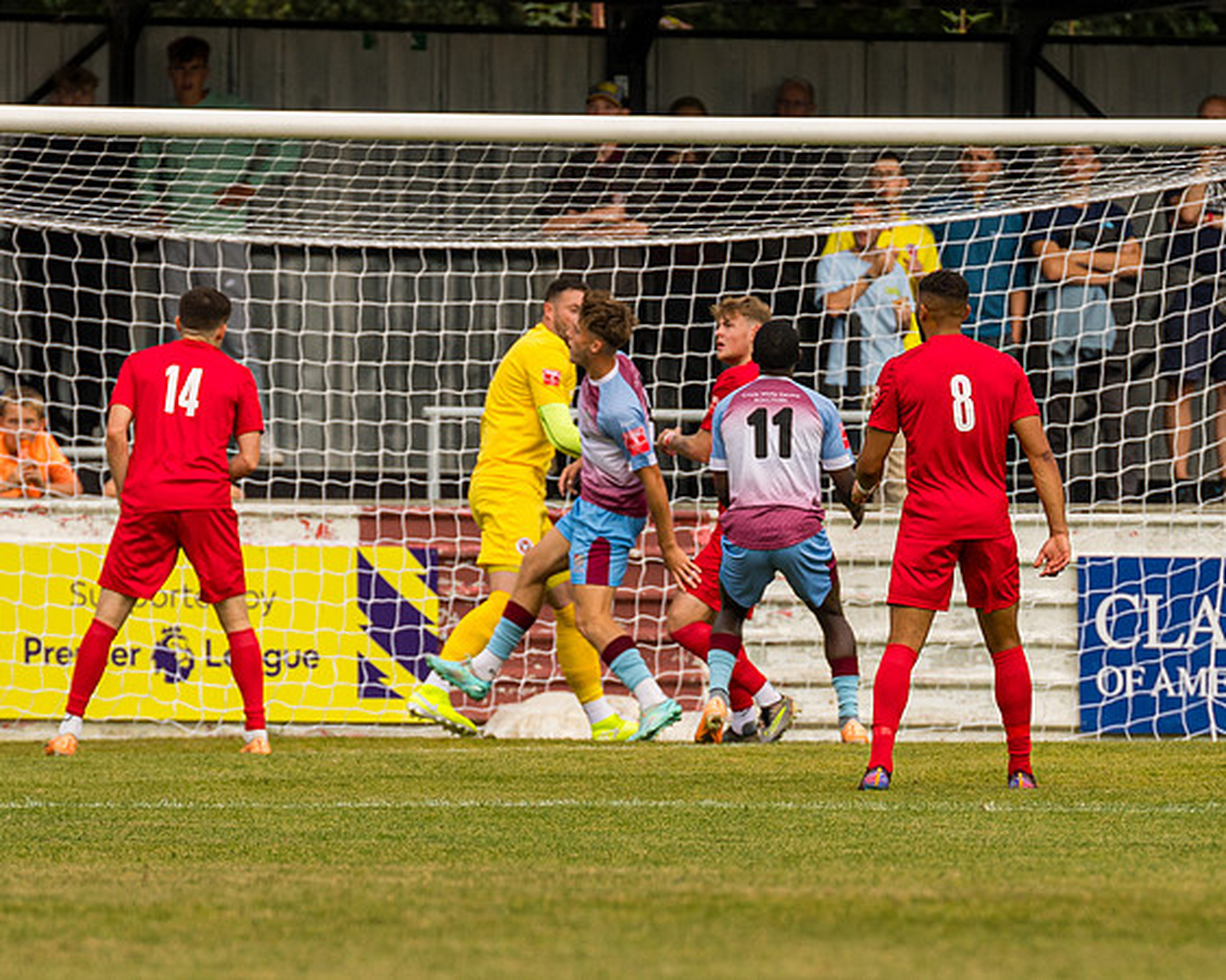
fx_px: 24462
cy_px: 644
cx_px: 612
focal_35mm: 674
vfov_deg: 2.3
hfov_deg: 2.9
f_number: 4
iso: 400
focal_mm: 300
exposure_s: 1/2500
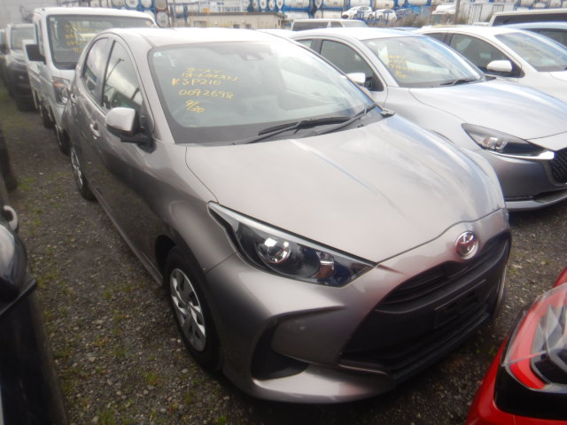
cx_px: 284
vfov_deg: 56.8
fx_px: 393
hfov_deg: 71.6
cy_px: 212
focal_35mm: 24
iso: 125
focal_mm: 4.3
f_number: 2.8
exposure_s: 1/200
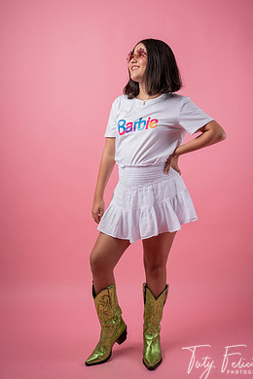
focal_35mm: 45
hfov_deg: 29.8
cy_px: 176
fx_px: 474
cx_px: 141
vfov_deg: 43.6
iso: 250
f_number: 6.3
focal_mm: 39
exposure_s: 1/200
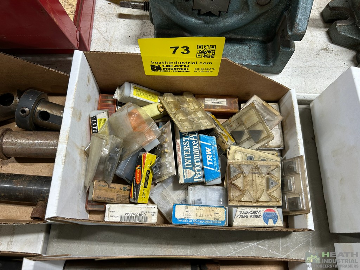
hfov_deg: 67.3
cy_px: 135
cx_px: 180
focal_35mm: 26
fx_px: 270
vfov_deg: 53.1
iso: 64
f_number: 1.5
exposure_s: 1/60
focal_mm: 5.7
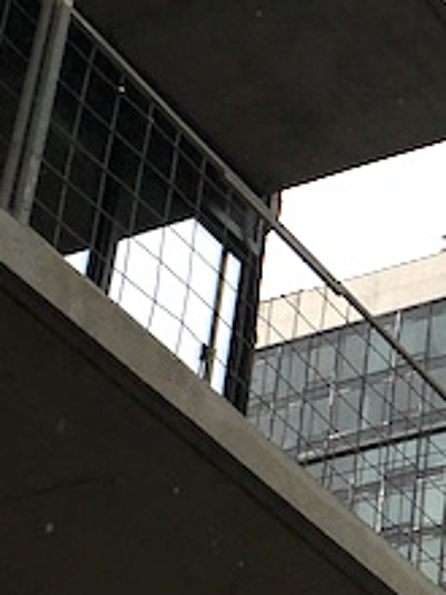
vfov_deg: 14.6
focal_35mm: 135
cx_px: 662
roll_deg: -1.4
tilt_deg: +35.3
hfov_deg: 10.6
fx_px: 2319
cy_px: 279
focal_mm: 4.15
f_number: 2.2
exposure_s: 1/452
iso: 25
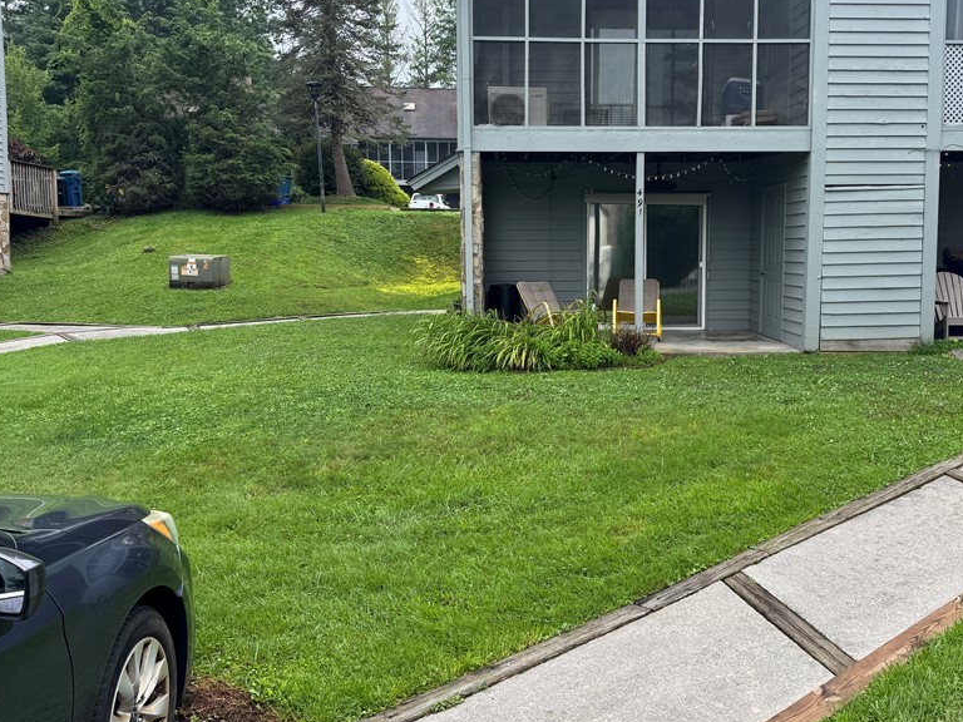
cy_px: 305
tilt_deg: -5.1
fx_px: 890
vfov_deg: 44.0
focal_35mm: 32
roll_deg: +0.5
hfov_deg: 56.6
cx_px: 547
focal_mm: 6.76
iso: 80
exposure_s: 1/621
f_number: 1.78
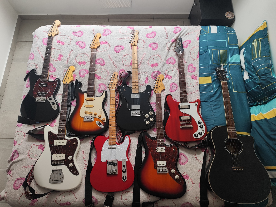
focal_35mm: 24
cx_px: 138
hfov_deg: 71.6
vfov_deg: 56.8
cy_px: 104
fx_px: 191
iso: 186
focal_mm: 5.89
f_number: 1.89
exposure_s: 1/120
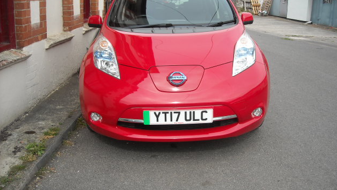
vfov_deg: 30.4
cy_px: 78
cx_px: 171
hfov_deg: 51.6
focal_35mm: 39
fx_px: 348
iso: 64
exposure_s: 1/478
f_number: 2.8
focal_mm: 5.7
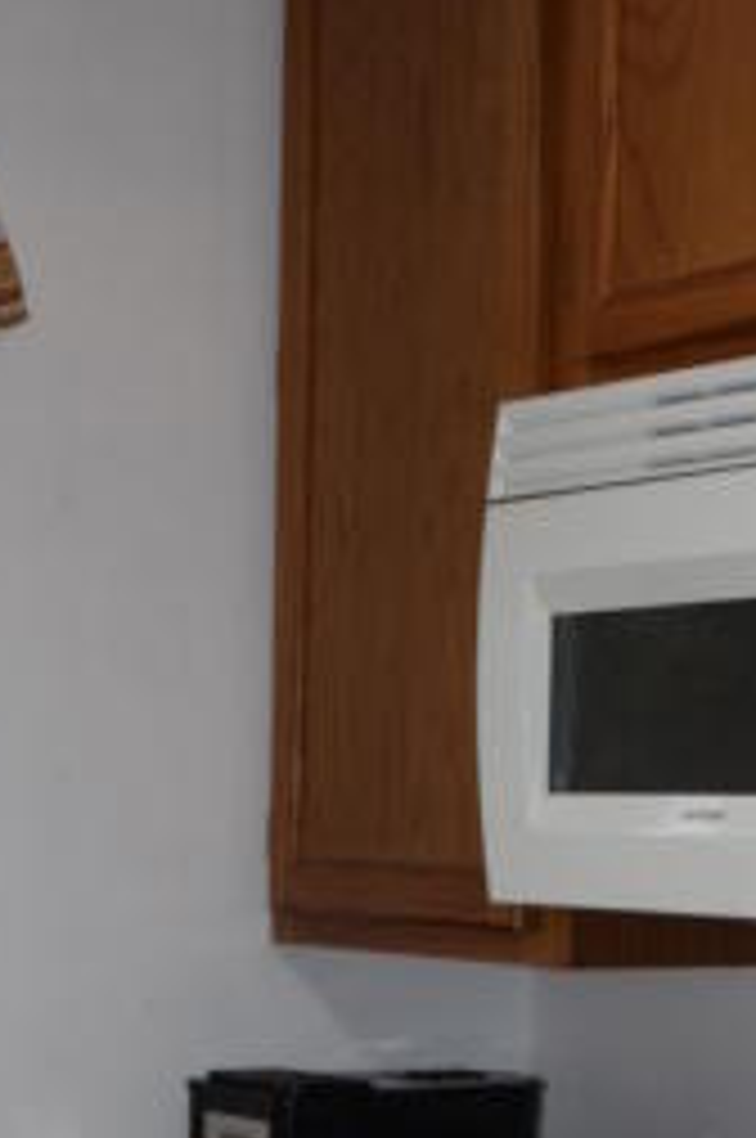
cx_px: 151
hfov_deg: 14.9
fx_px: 2874
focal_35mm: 91
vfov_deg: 21.4
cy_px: 1212
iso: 800
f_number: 5
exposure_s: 1/100
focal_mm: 20
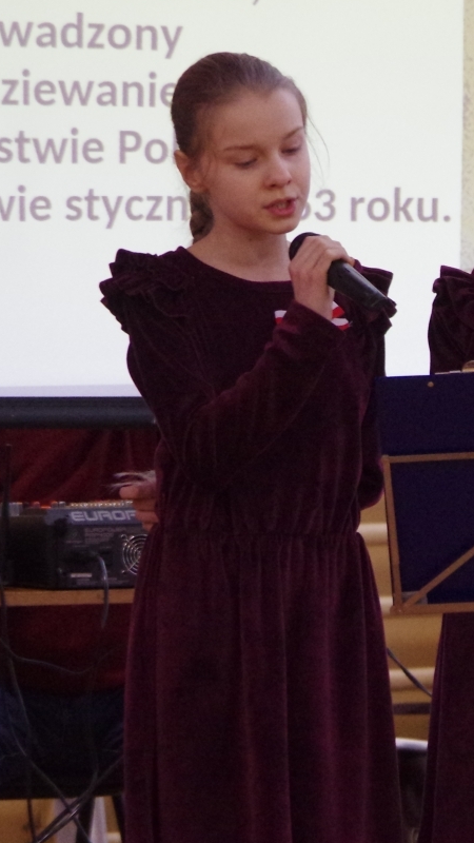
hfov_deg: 2.6
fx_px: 10636
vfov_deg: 4.5
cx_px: 540
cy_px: 373
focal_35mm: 476
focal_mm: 135
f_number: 6.3
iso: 3200
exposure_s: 1/200
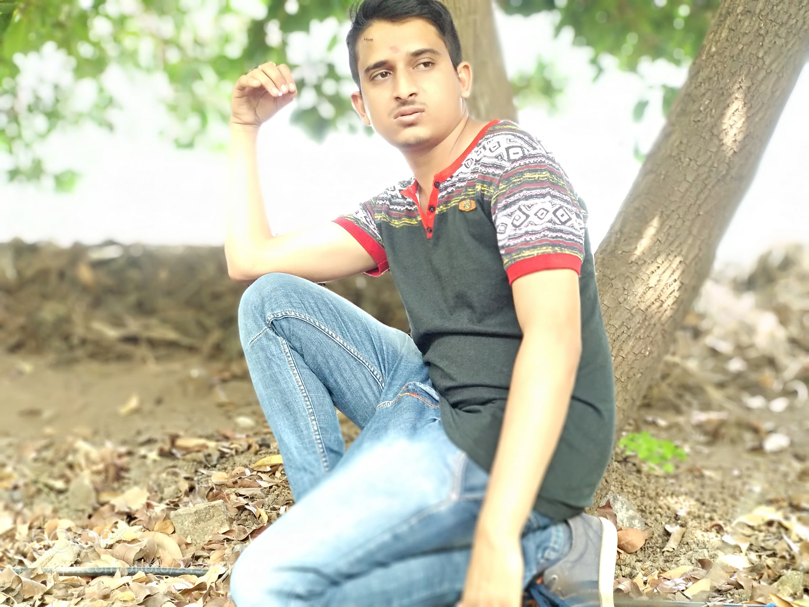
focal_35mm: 52
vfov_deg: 28.0
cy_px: 304
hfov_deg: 36.8
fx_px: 1215
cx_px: 404
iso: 640
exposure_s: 1/50
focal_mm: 5.99
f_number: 2.6
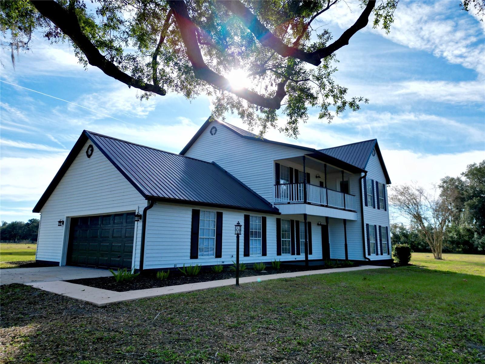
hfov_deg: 71.6
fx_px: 336
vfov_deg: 56.8
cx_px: 242
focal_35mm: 24
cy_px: 182
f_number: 1.7
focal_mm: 6.72
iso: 100
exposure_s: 1/2500
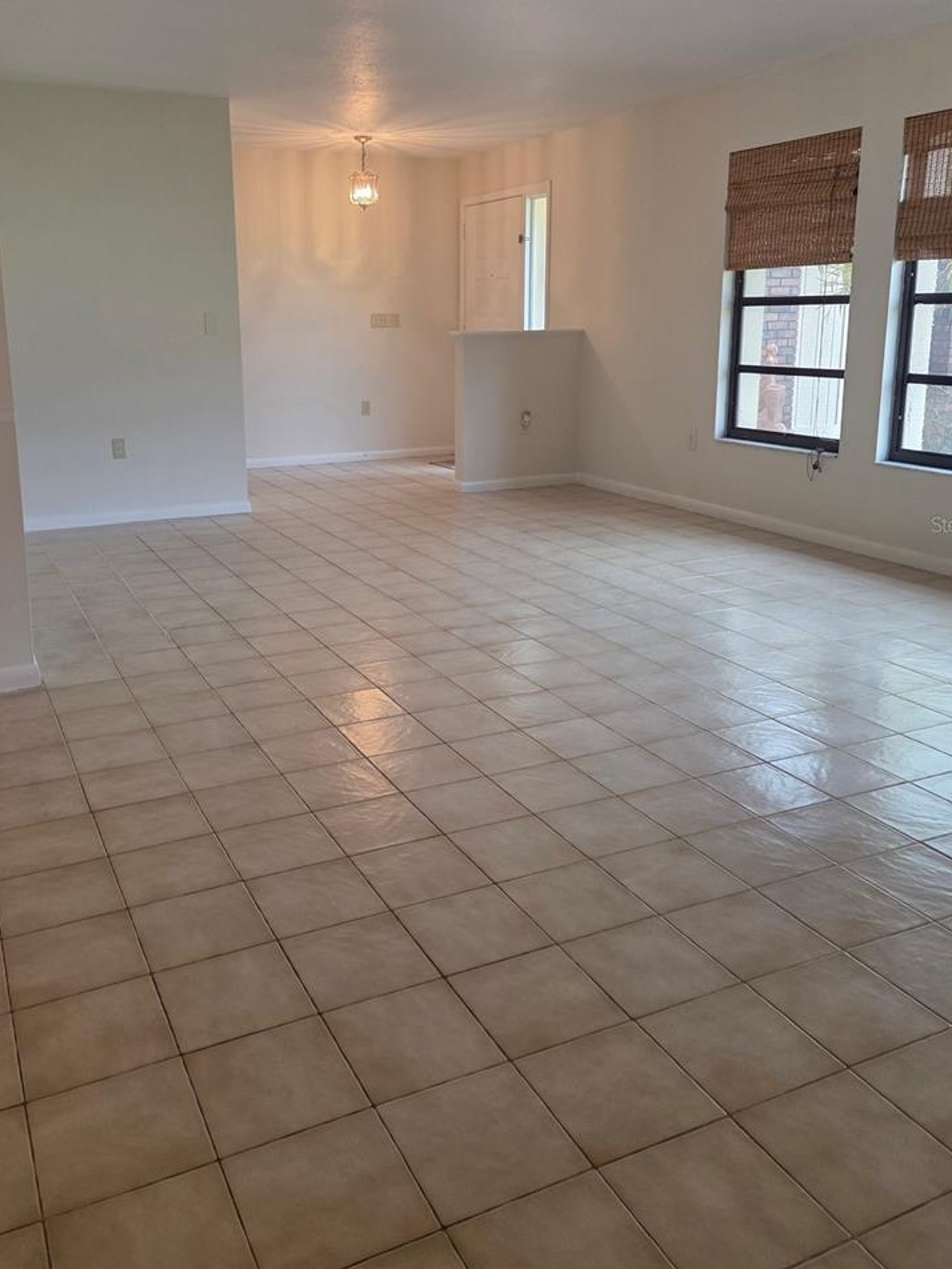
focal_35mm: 29
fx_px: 1063
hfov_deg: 48.1
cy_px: 524
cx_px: 425
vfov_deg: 61.3
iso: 250
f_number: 1.8
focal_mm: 5.4
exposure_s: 1/120
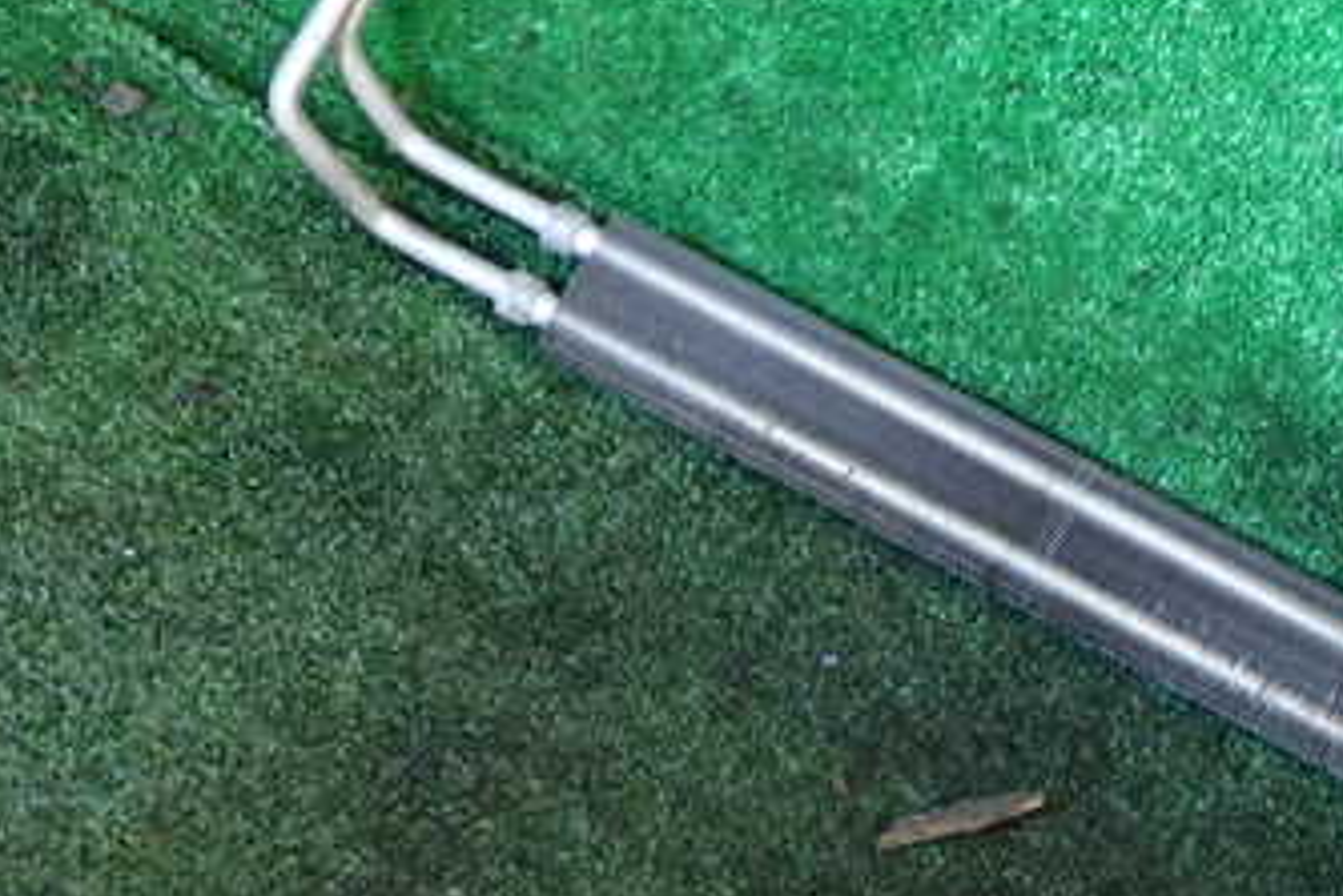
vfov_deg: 24.1
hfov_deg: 34.3
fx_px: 2090
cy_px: 301
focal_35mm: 56
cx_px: 1122
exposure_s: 1/30
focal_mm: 5.4
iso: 640
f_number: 2.3
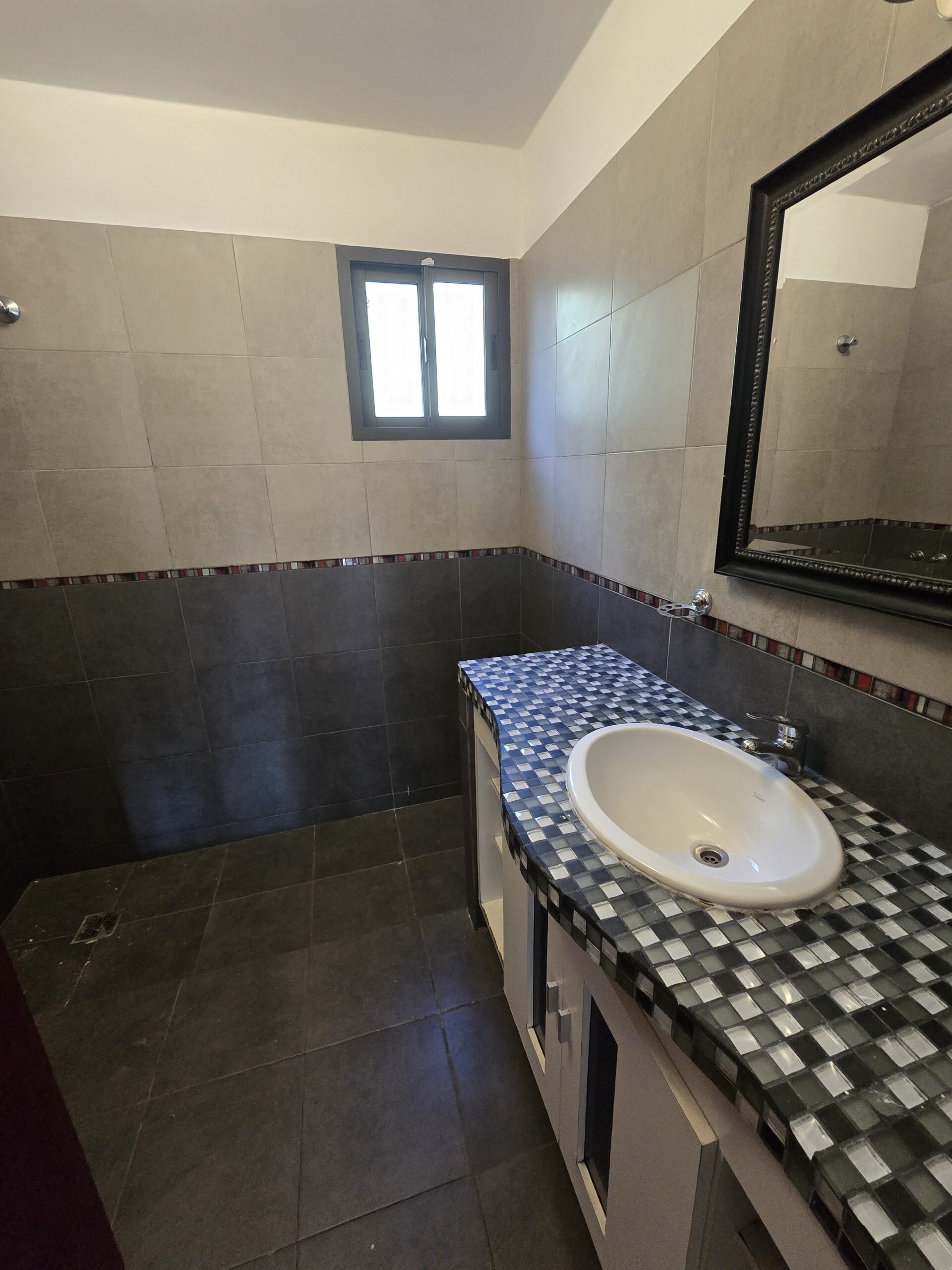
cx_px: 476
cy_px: 635
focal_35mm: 13
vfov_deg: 106.2
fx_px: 477
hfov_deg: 89.9
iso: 500
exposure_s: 1/60
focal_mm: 2.2
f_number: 2.2
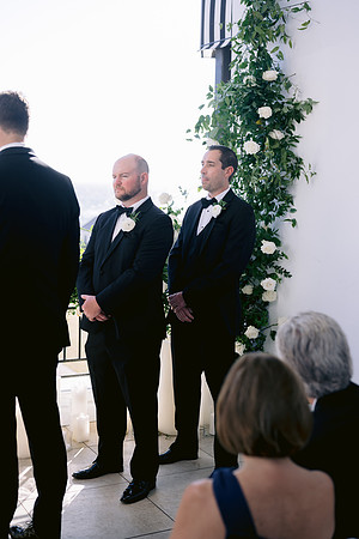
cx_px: 180
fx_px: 748
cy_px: 270
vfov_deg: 39.6
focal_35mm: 50
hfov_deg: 27.0
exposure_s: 1/1250
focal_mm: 50
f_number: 2.8
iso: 200
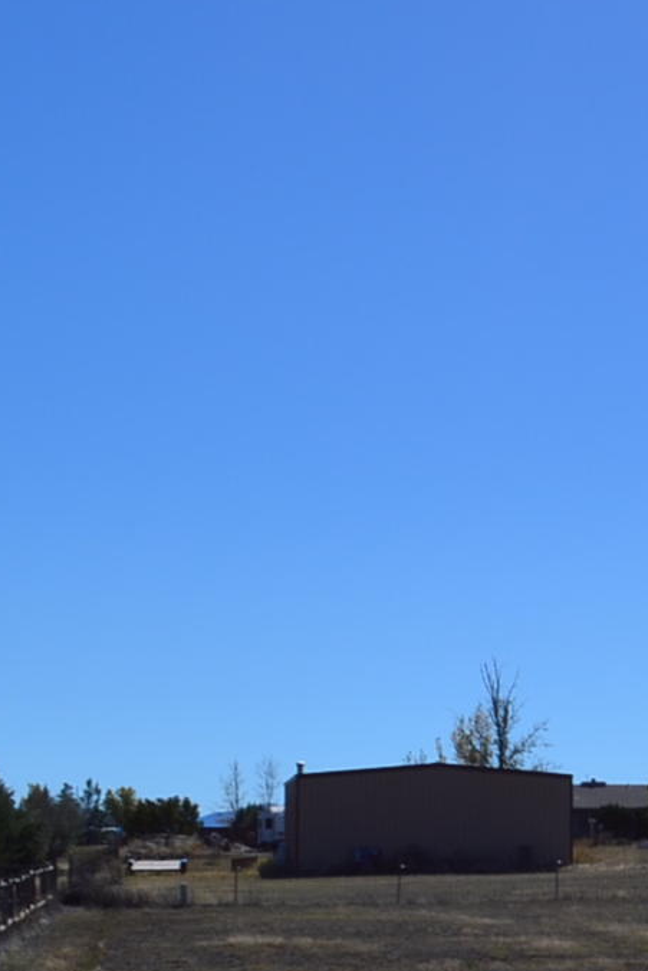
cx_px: 1273
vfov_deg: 17.0
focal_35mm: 120
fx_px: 3238
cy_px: 728
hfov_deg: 10.5
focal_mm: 22
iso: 100
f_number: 11
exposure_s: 1/160
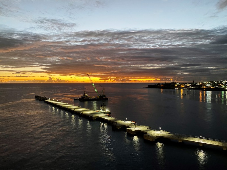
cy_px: 85
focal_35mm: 26
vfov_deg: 53.1
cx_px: 114
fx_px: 170
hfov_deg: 67.3
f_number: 1.8
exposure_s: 1/10
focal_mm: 4.25
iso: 400
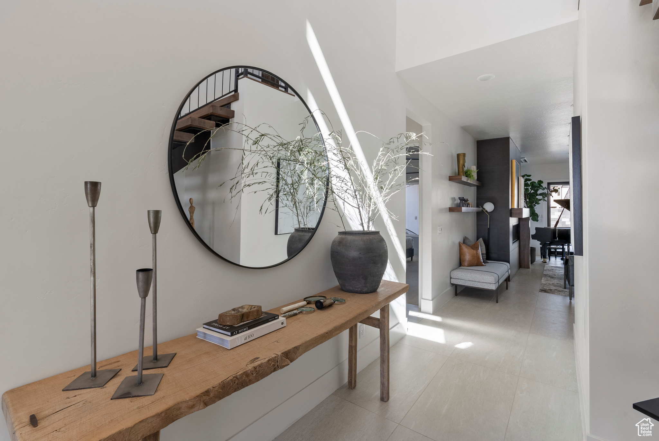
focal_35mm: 16
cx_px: 330
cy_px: 220
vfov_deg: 73.8
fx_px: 293
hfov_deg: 96.7
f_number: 11
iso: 640
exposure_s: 1/13
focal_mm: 16
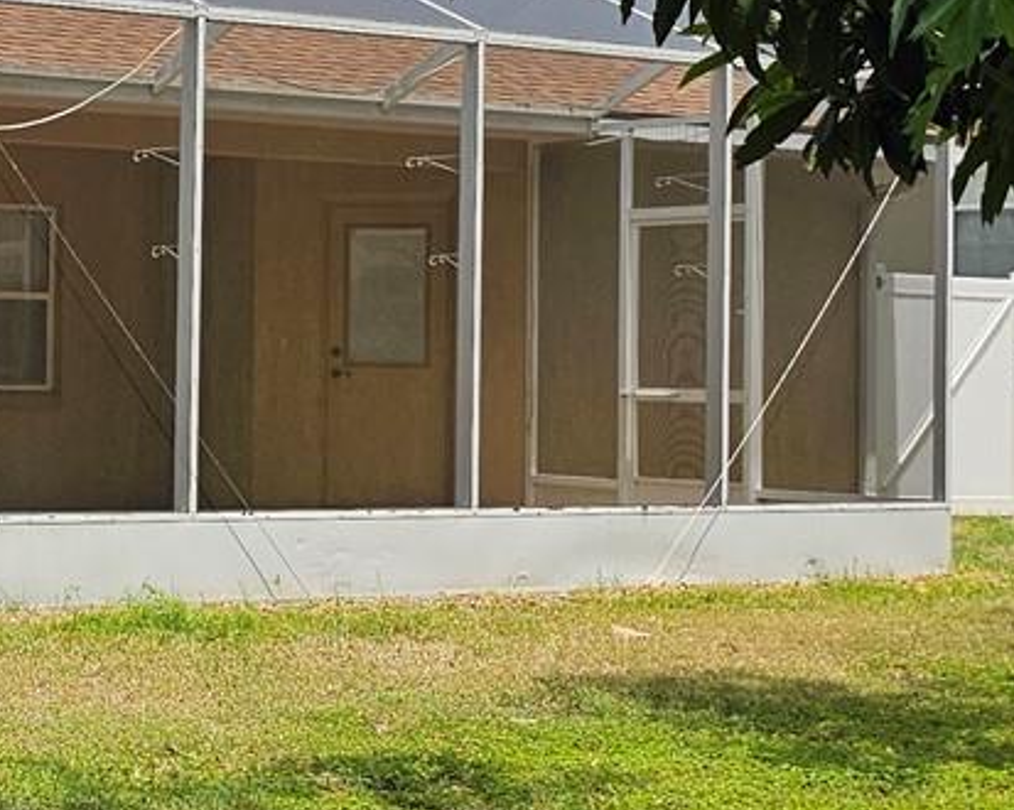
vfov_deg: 17.6
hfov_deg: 20.0
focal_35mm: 87
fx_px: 2610
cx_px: -331
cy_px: 280
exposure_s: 1/2000
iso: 32
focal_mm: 6.3
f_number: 1.7
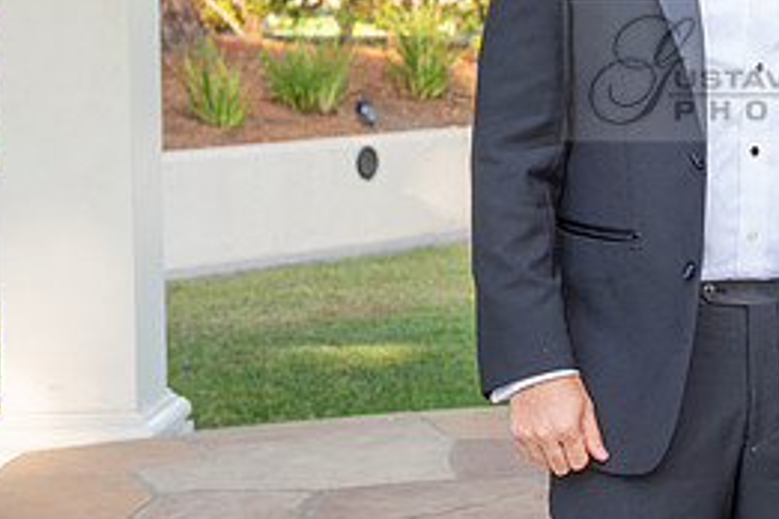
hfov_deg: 17.9
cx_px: 824
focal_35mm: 111
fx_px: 2402
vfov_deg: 12.3
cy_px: 70
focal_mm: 50
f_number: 5.6
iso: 400
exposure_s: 1/200
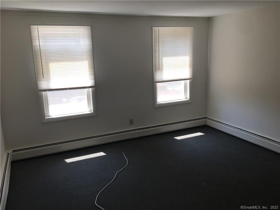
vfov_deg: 48.2
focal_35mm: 29
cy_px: 105
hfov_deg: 61.7
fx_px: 235
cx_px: 140
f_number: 2.2
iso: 25
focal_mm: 4.15
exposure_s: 1/120
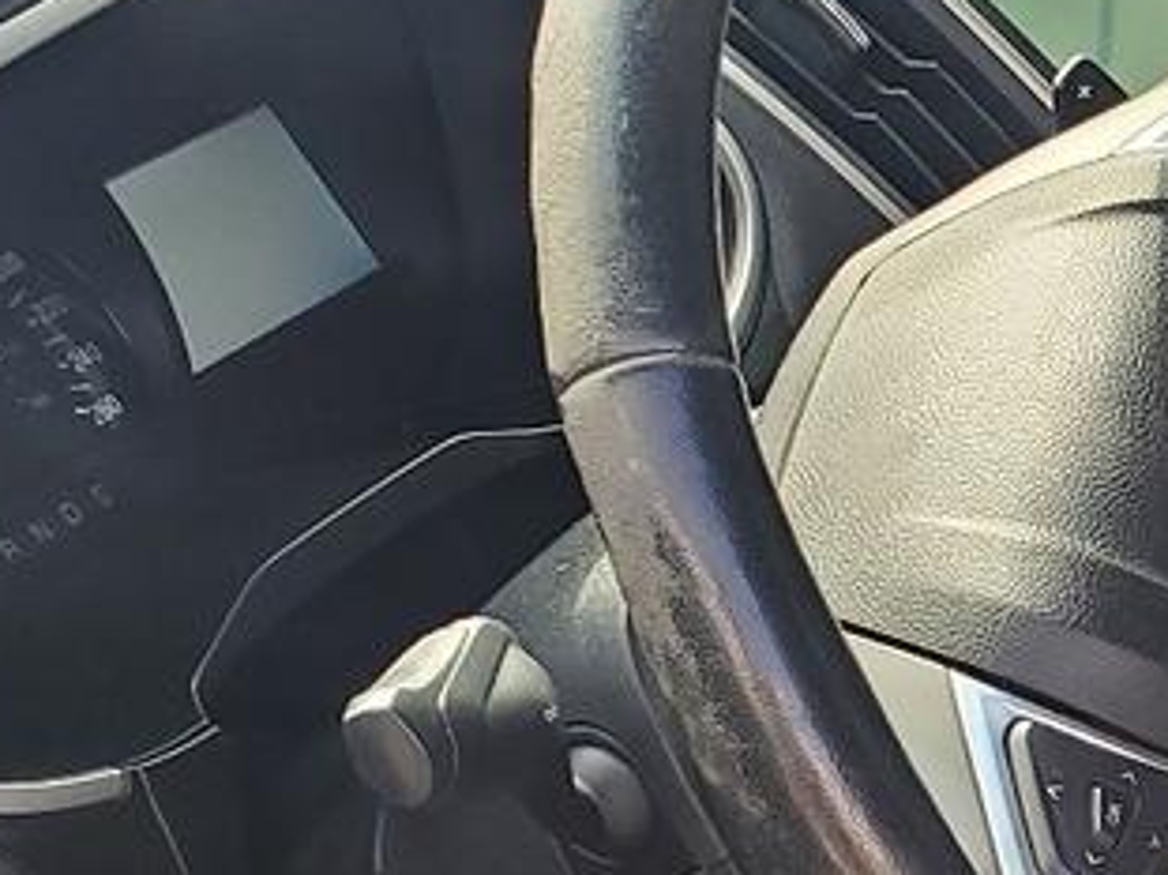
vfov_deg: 13.3
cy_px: 1149
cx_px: 2175
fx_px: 3609
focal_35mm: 107
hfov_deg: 15.5
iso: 64
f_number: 2.4
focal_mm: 4.3
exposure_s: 1/100
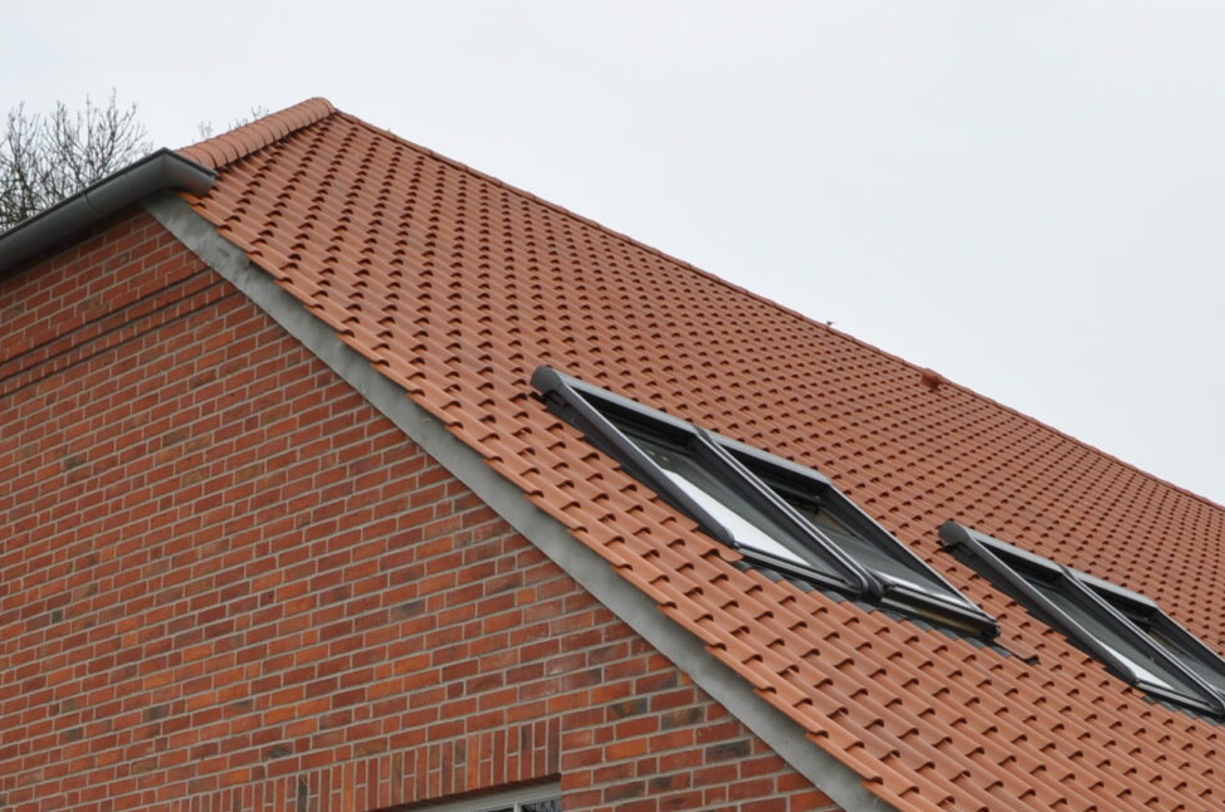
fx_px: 2412
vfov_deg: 18.5
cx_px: 812
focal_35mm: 71
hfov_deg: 28.3
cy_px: 872
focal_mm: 18
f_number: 10
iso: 200
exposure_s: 1/200
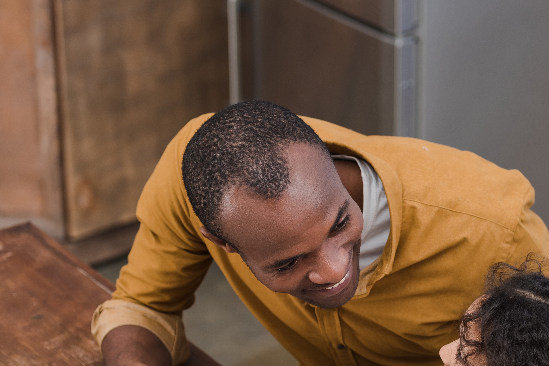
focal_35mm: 165
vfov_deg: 8.3
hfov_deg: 12.4
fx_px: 2517
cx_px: 456
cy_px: 311
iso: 125
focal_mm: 92
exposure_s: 1/160
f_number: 4
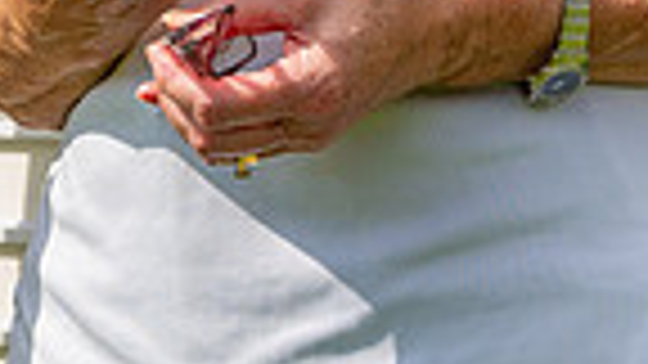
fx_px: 4038
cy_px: -537
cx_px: 5
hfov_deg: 9.1
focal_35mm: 235
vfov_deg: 5.0
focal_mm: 51
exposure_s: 1/500
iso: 100
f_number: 5.6
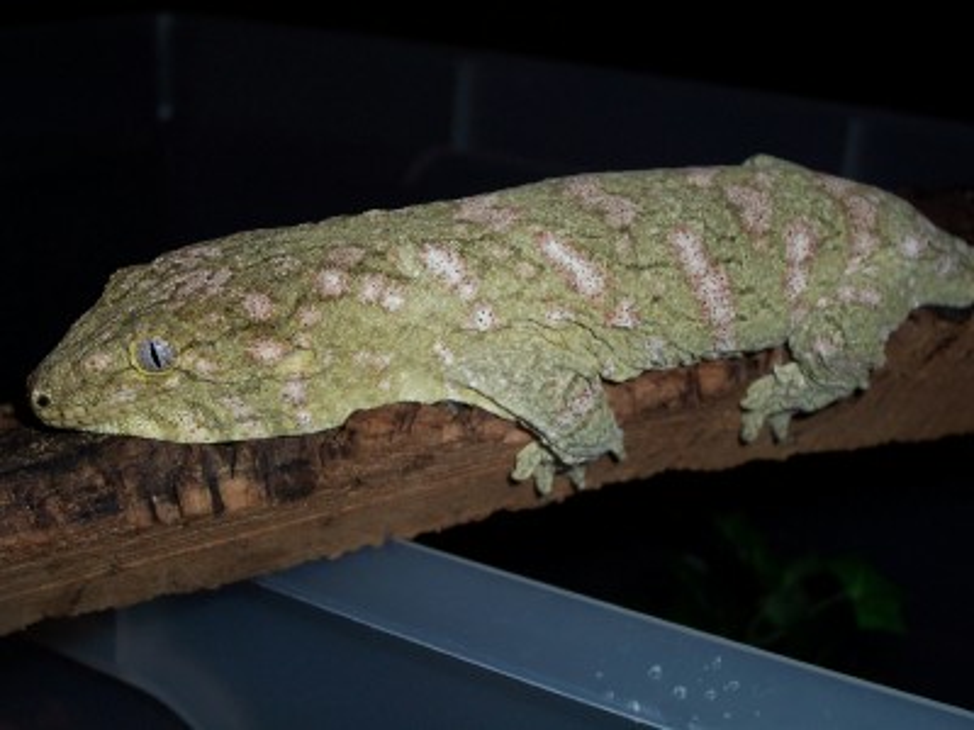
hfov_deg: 36.2
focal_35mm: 53
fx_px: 1491
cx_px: 487
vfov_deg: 27.5
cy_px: 365
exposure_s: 1/60
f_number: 3.4
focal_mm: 8.6
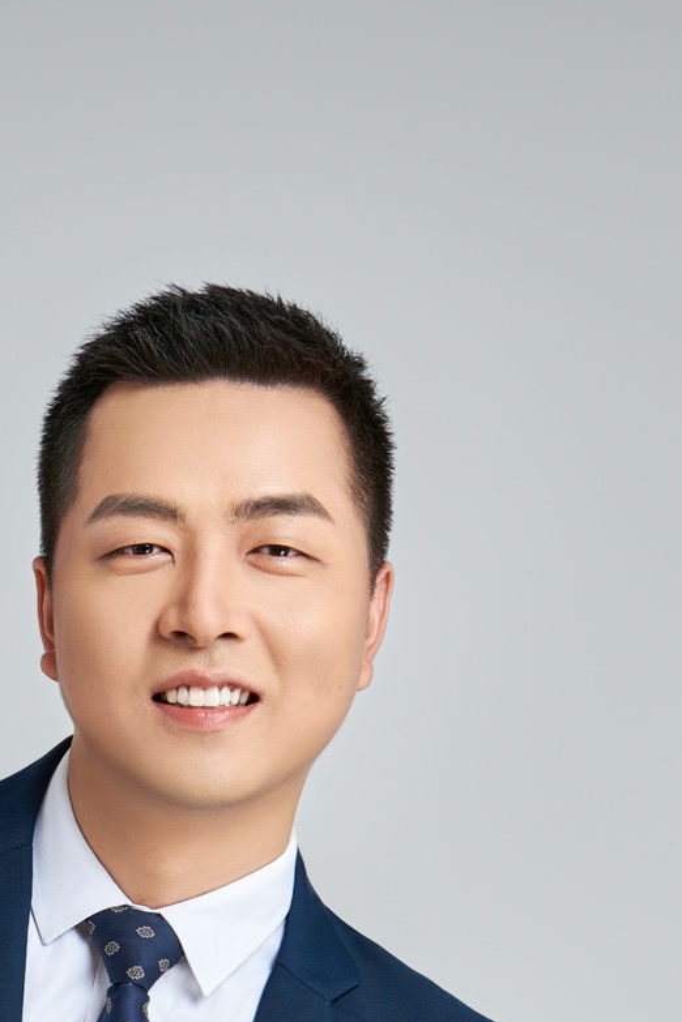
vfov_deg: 17.2
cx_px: 115
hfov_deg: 11.9
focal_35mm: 115
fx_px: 3268
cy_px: 1119
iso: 100
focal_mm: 50
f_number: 8
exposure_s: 1/125
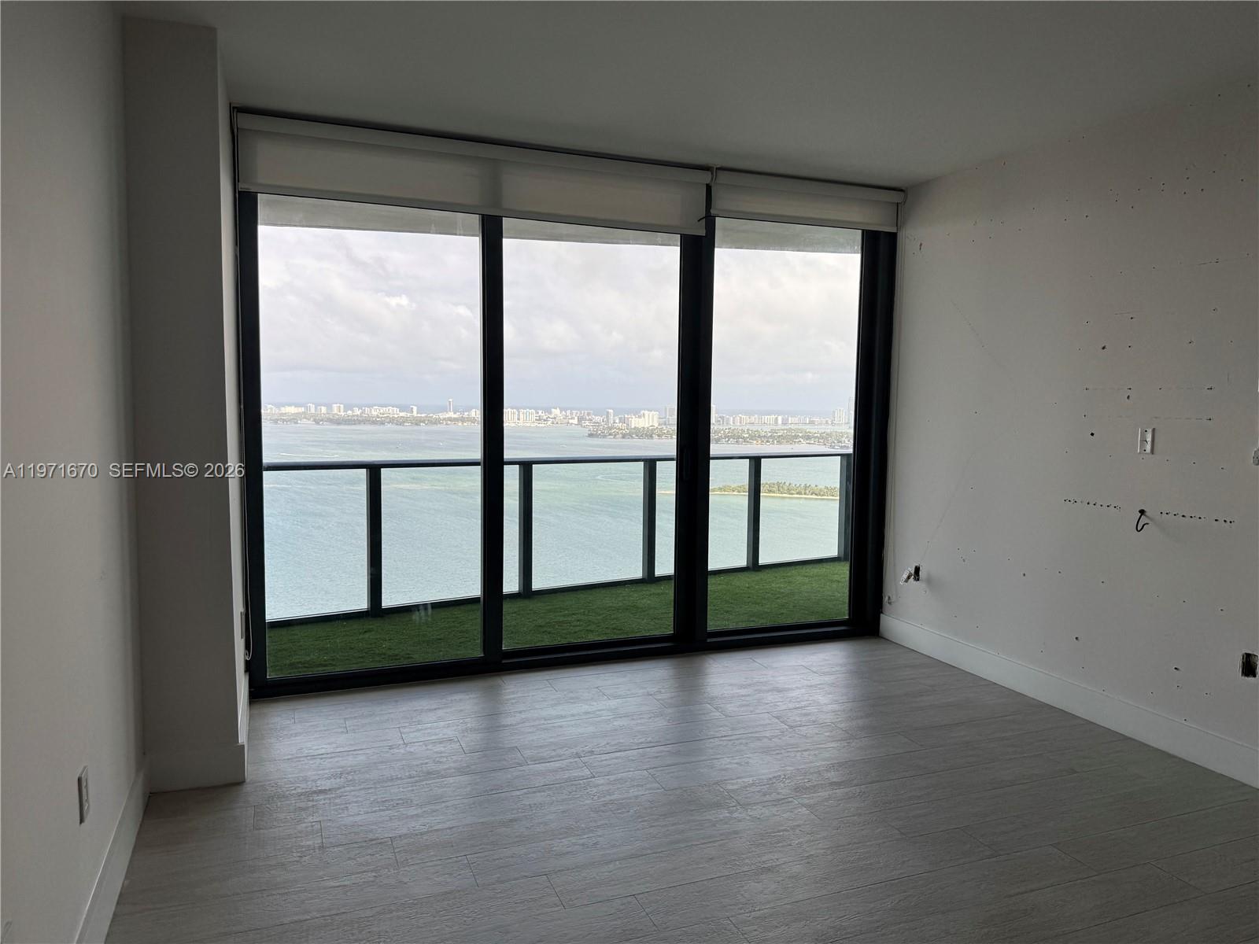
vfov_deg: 56.8
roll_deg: -0.7
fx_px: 873
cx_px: 630
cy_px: 472
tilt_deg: -4.8
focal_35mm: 24
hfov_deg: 71.6
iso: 80
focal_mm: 6.76
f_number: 1.78
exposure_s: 1/1767
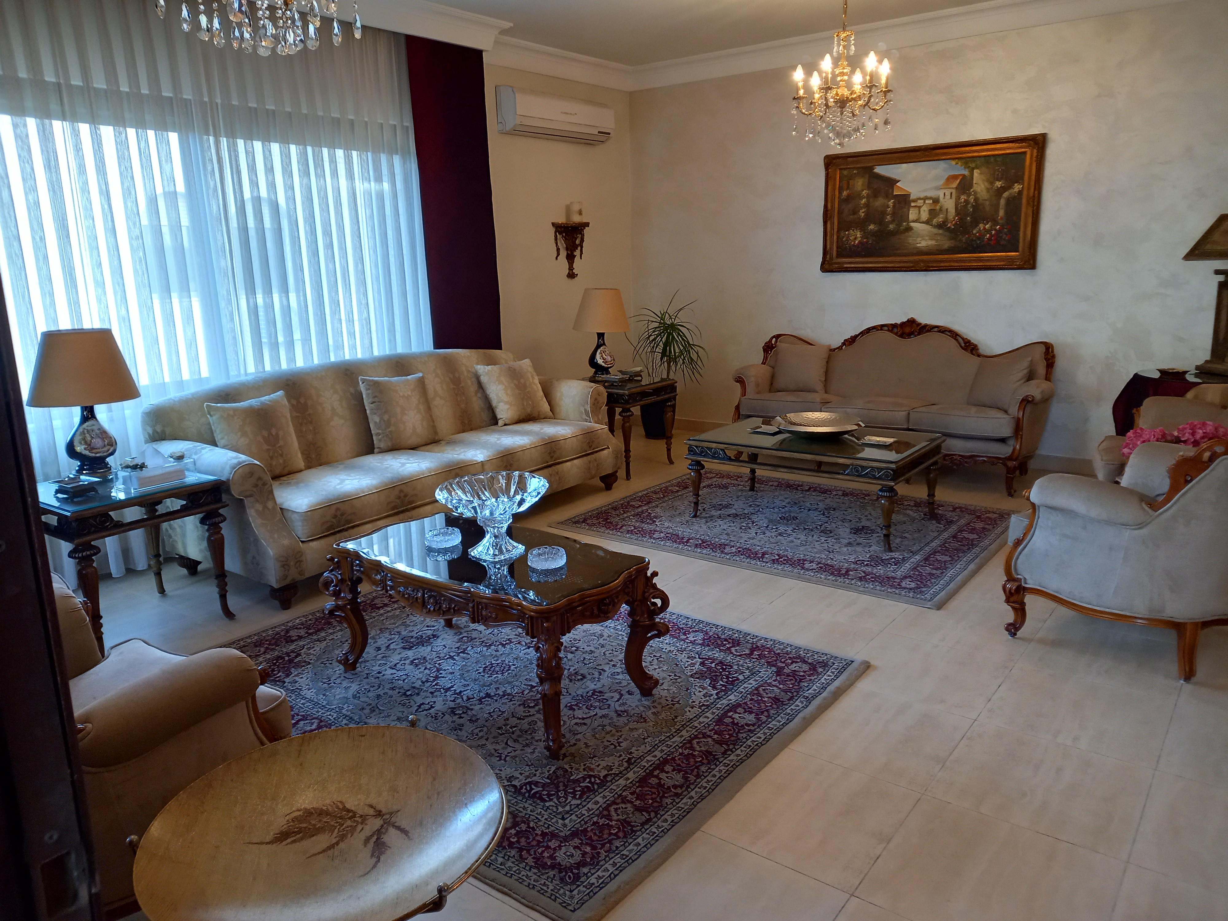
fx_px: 887
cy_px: 460
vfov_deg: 54.9
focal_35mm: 25
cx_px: 614
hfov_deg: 69.4
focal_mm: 4.6
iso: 160
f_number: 2
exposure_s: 1/40
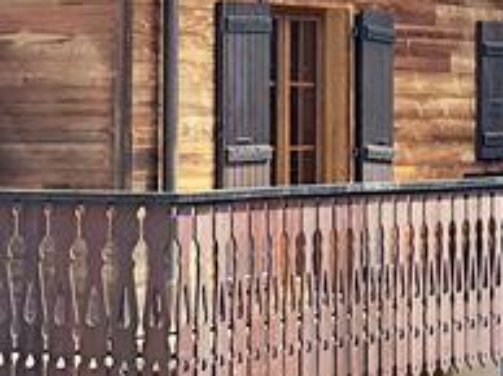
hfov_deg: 9.6
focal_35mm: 206
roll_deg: -0.6
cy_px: 104
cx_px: 498
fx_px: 2990
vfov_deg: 7.2
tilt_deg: -1.1
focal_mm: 6.86
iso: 80
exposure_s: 1/969
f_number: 1.78
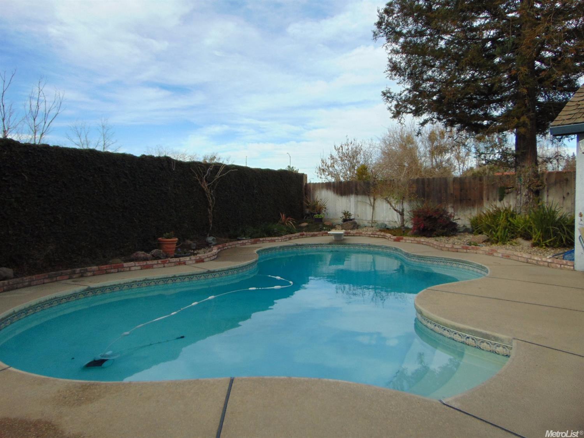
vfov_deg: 54.9
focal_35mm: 25
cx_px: 292
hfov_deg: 69.4
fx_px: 422
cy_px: 219
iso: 80
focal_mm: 4.5
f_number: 3
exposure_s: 1/800
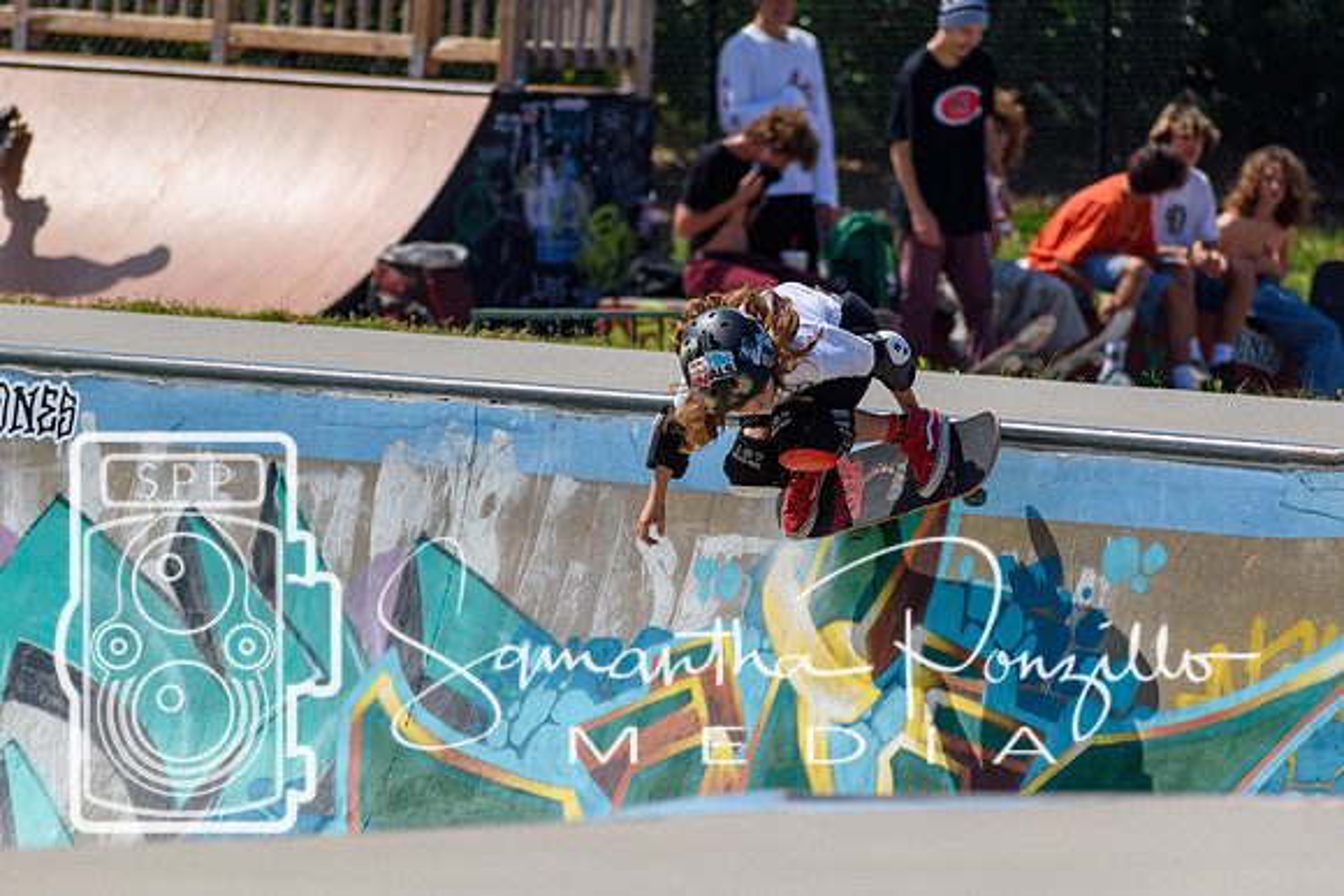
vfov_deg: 3.8
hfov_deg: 5.7
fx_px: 13443
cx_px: 672
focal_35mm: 360
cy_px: 448
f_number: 6
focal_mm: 240
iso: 200
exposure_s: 1/2000
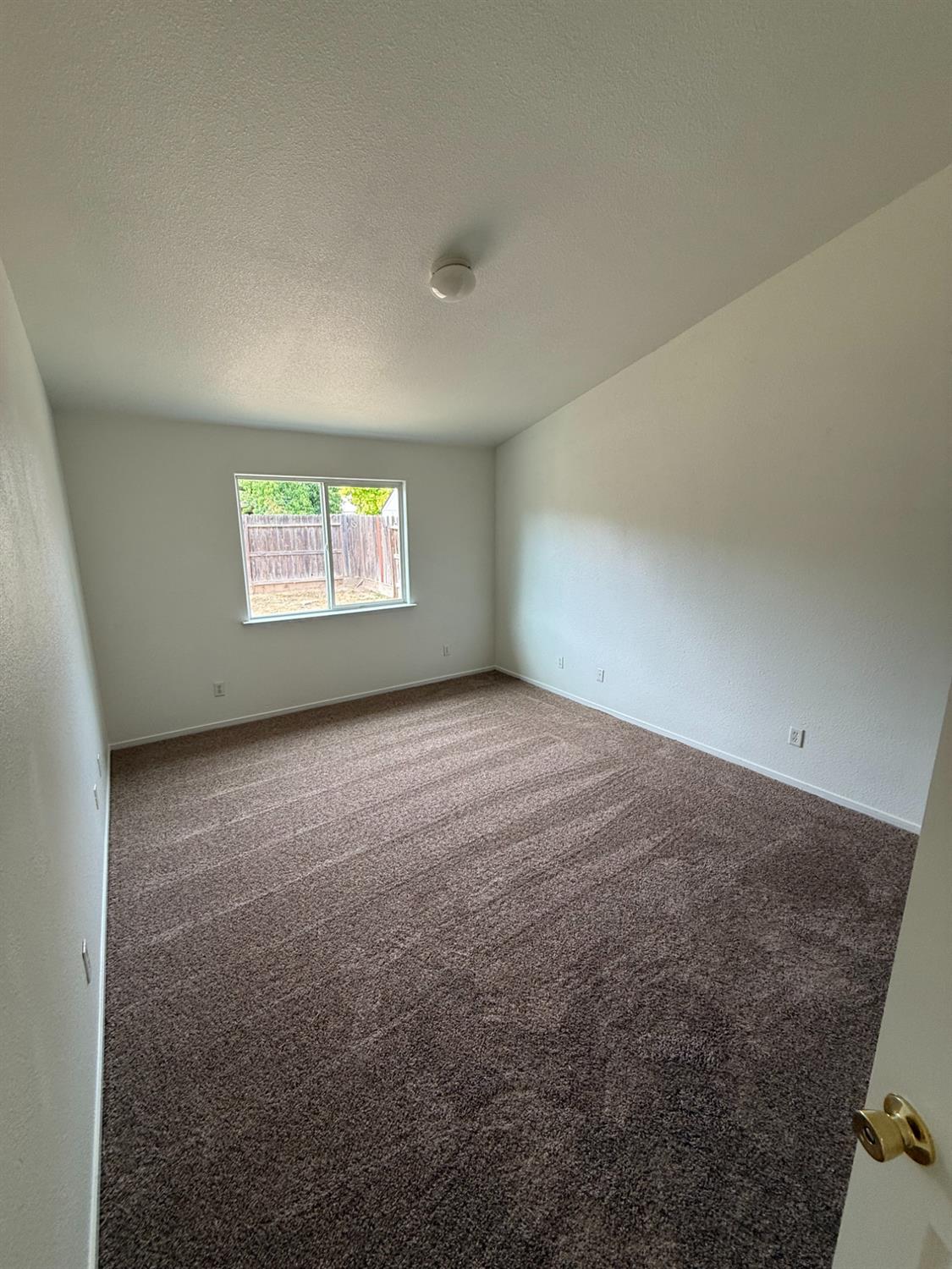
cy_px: 634
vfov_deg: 102.1
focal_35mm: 14
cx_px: 476
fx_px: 513
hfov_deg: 85.7
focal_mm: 2.22
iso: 100
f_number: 2.2
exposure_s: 1/120
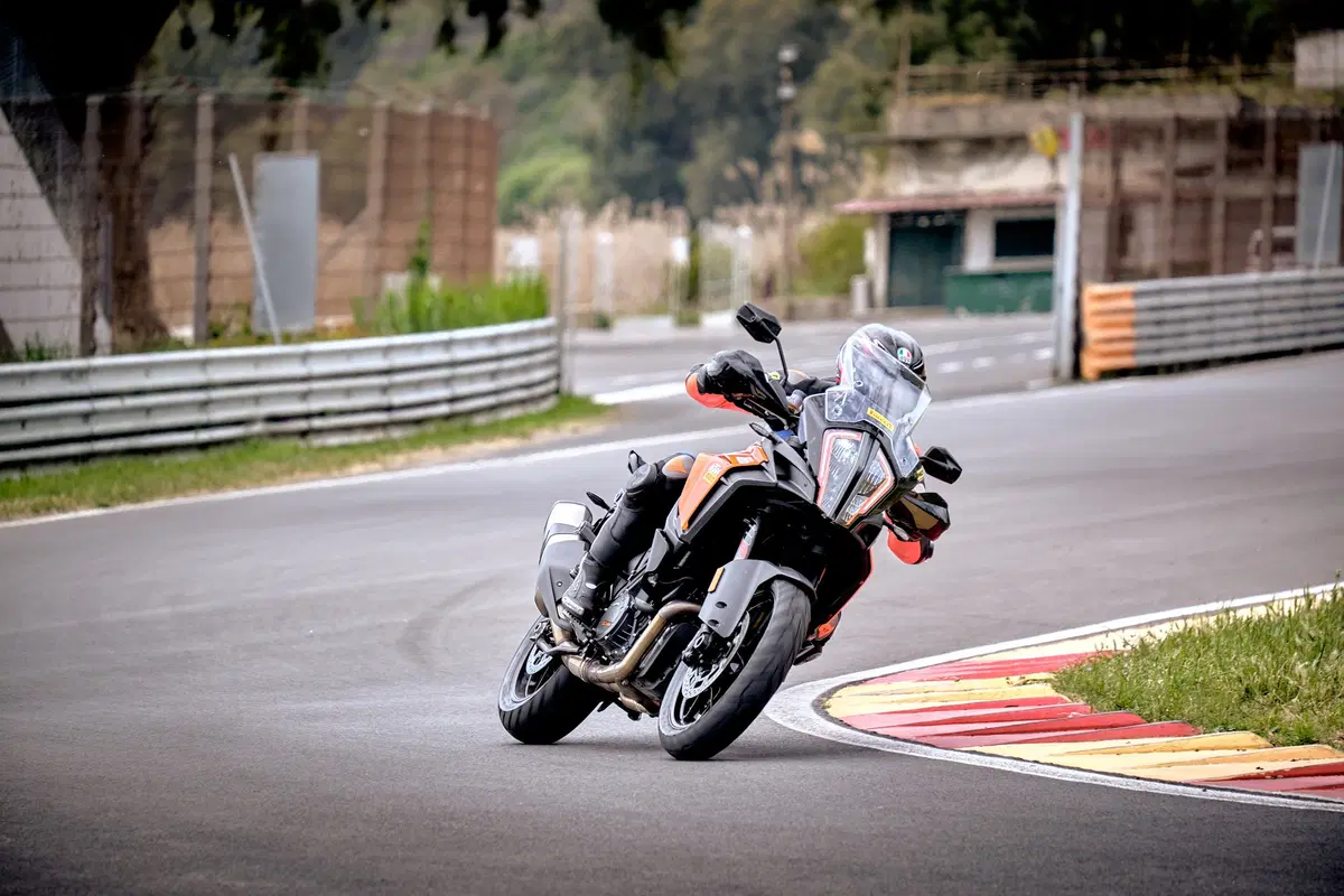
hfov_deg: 6.9
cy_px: 448
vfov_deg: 4.6
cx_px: 672
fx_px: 11199
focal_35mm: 300
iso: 250
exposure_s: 1/1000
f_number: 4.8
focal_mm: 200
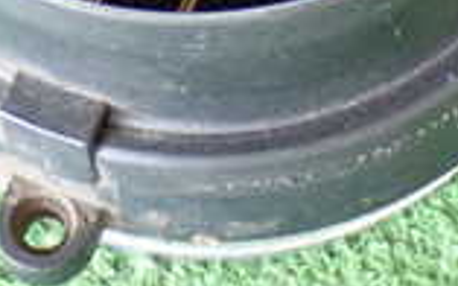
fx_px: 2932
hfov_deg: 8.9
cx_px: 239
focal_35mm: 235
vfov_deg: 5.5
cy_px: -242
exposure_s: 1/40
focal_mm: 10.35
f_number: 3.5
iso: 800
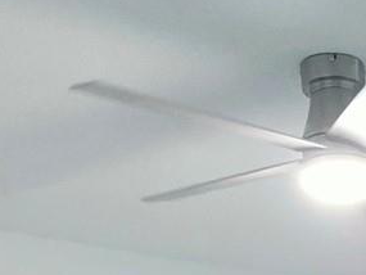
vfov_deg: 14.7
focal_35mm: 73
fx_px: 772
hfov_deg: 24.1
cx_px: 448
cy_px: 621
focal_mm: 2.2
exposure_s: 1/60.2
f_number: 1.9
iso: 320
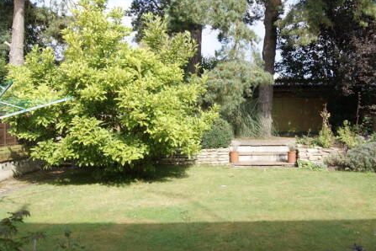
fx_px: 595
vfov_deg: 23.8
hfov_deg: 34.8
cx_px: 247
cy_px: 126
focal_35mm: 57
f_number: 9
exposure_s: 1/100
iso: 100
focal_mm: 26
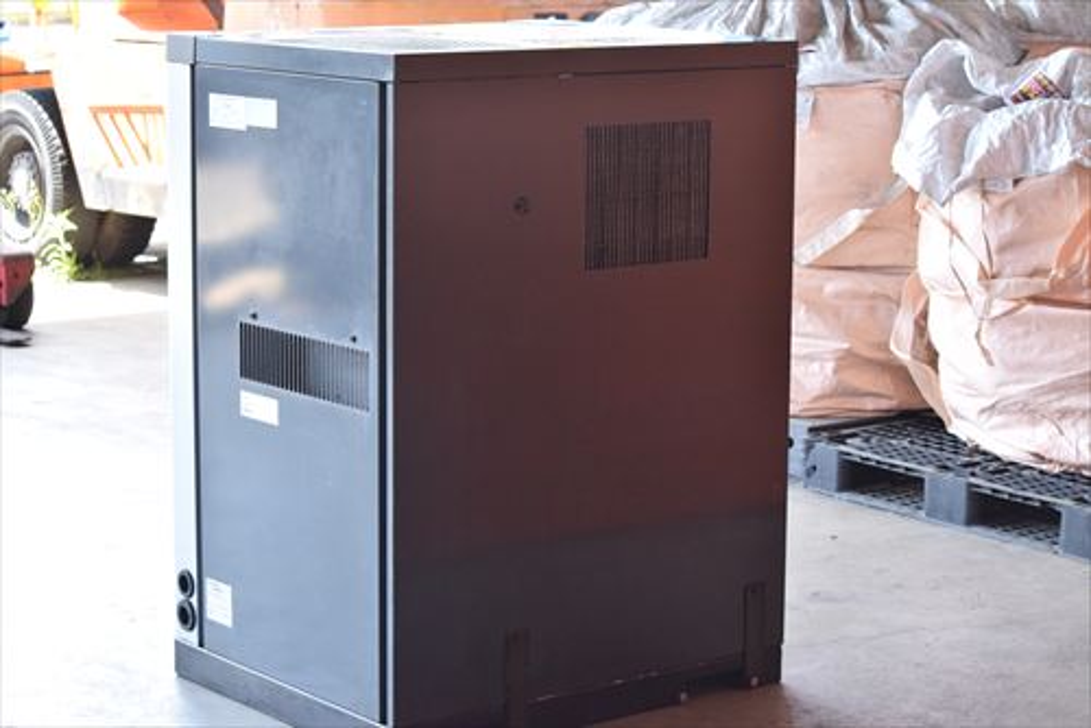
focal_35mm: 82
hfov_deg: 24.6
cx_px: 546
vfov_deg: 16.6
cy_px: 364
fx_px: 2502
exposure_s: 1/200
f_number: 6.3
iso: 1250
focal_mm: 55
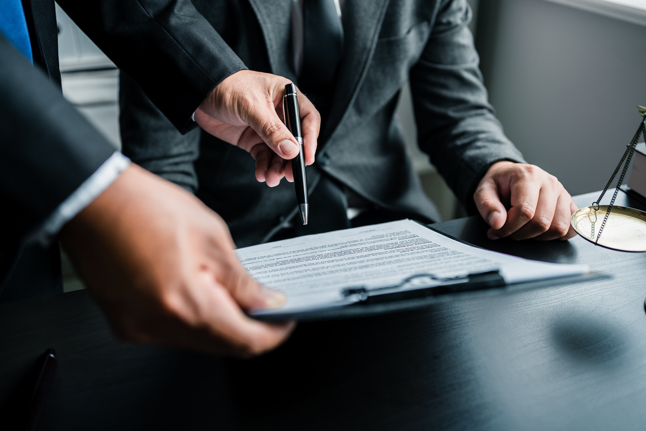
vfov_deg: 37.9
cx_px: 323
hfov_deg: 54.4
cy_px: 216
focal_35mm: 35
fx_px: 628
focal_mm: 35
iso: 160
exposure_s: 1/125
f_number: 2.8
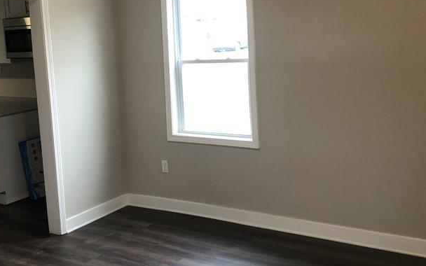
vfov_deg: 25.8
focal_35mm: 50
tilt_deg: -7.5
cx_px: 160
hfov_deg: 40.0
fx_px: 580
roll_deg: +5.8
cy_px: 113
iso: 40
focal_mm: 3.99
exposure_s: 1/24
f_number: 1.8
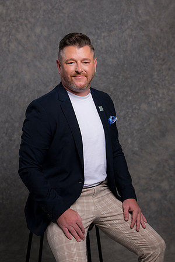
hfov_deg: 16.1
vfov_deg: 23.9
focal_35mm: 85
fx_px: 620
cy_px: 131
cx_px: 88
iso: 100
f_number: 5
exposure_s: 1/200
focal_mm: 85
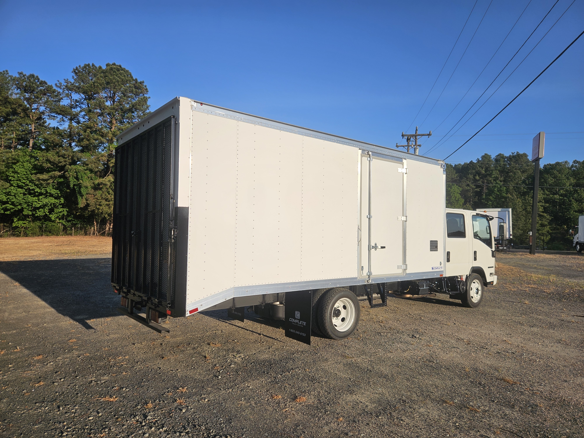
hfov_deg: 73.9
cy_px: 219
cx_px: 292
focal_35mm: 23
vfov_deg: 58.9
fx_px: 388
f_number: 1.8
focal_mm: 5.4
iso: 25
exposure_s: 1/2470
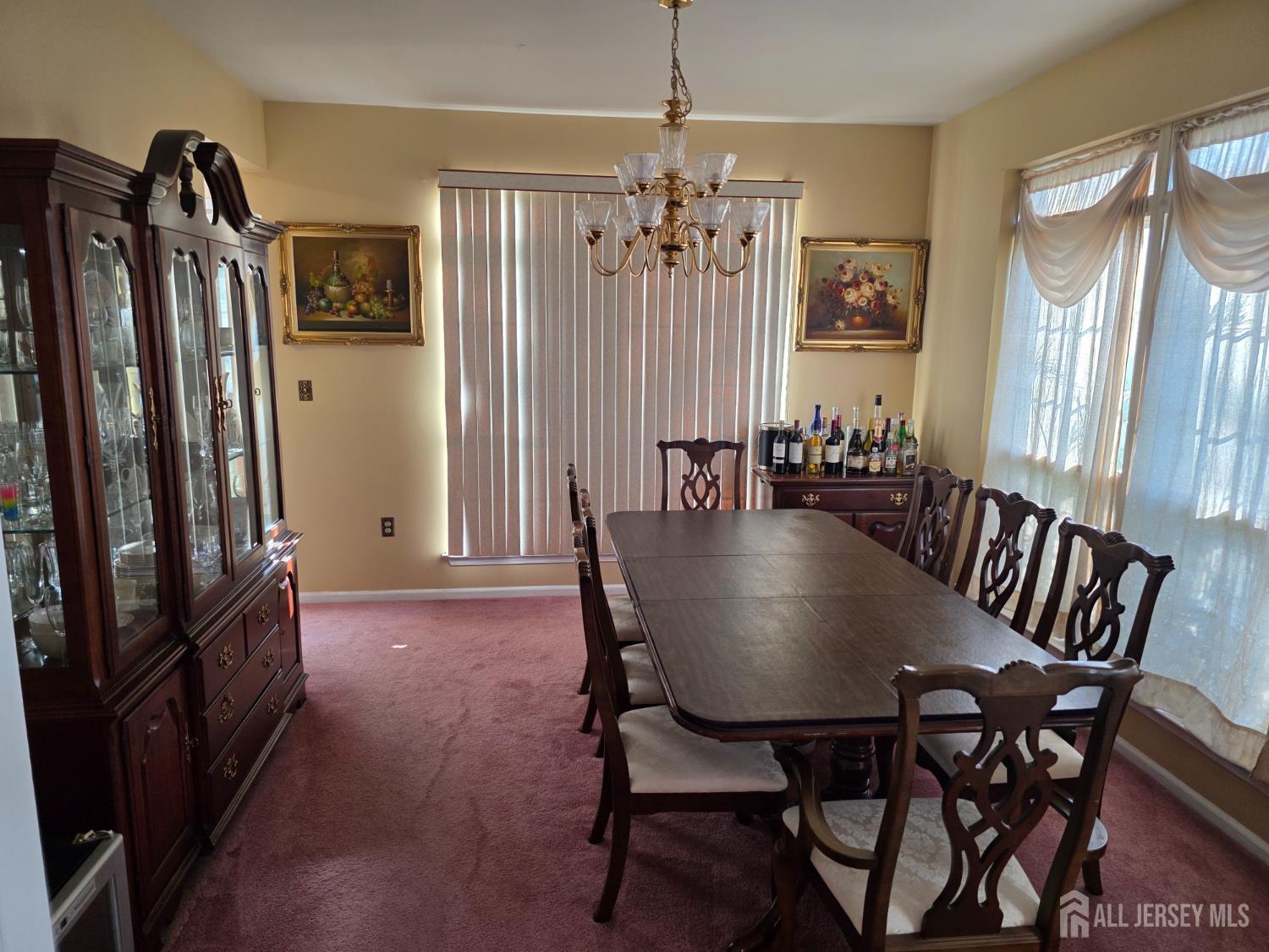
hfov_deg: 73.9
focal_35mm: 23
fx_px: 843
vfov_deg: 58.9
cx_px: 634
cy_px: 476
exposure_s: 1/60
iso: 64
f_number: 1.7
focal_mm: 6.3
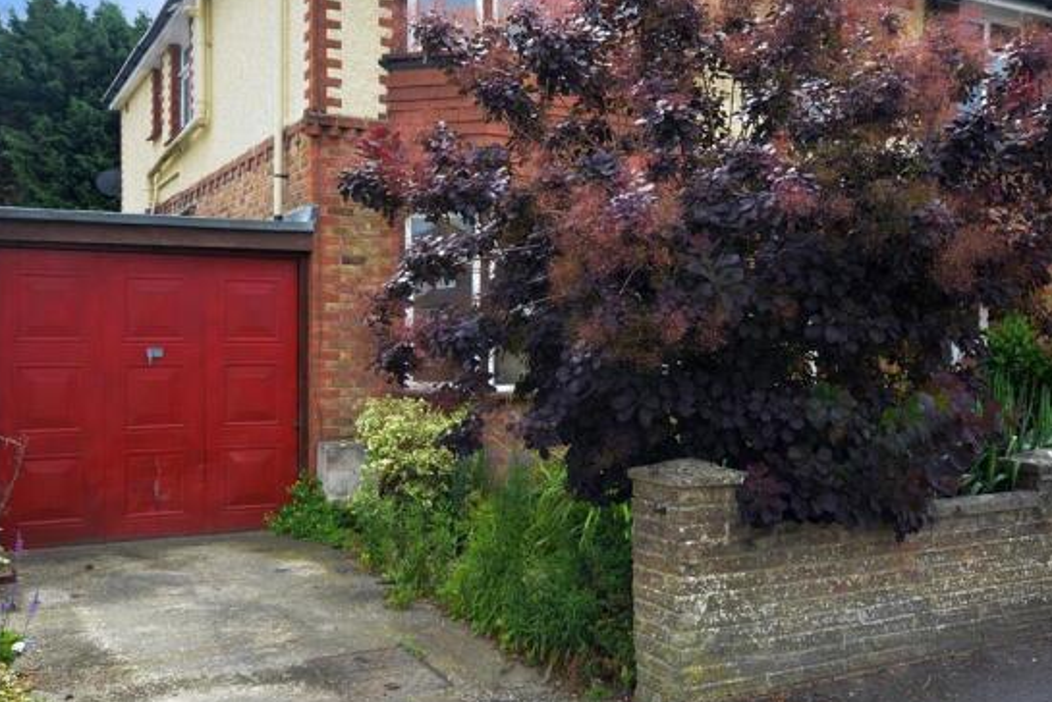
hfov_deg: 53.1
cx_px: 523
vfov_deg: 36.9
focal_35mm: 36
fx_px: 1053
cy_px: 343
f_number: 8
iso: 160
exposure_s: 1/50
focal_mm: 20
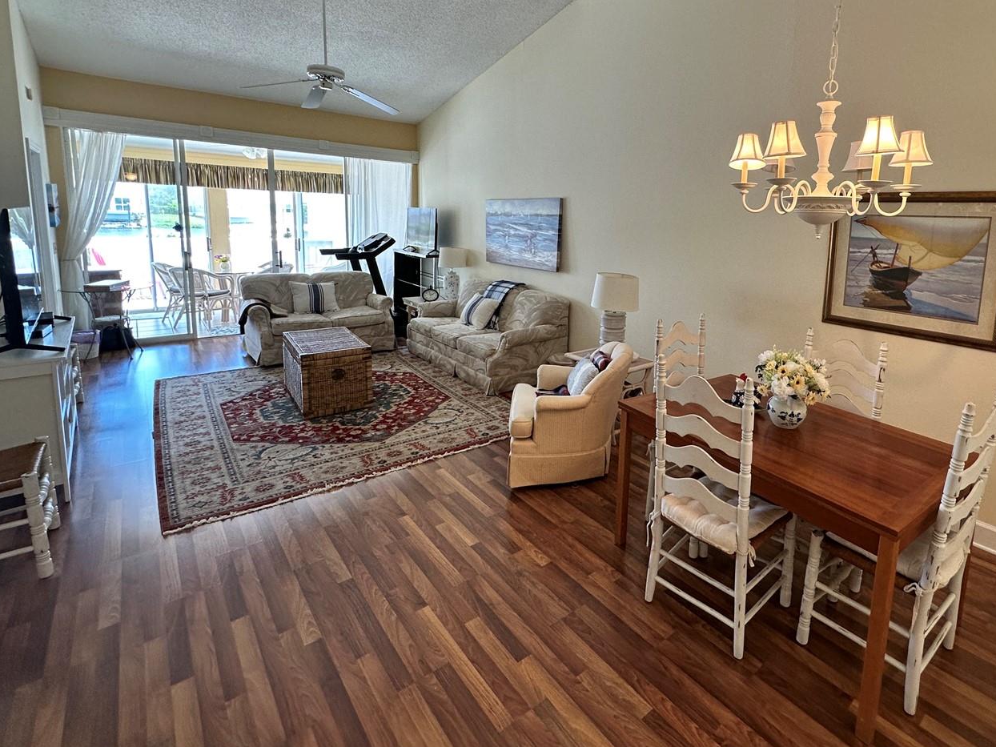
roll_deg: -2.7
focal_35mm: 18
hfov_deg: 86.1
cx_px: 620
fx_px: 518
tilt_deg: -6.4
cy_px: 287
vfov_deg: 70.6
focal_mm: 2.22
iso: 160
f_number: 2.2
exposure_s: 1/120
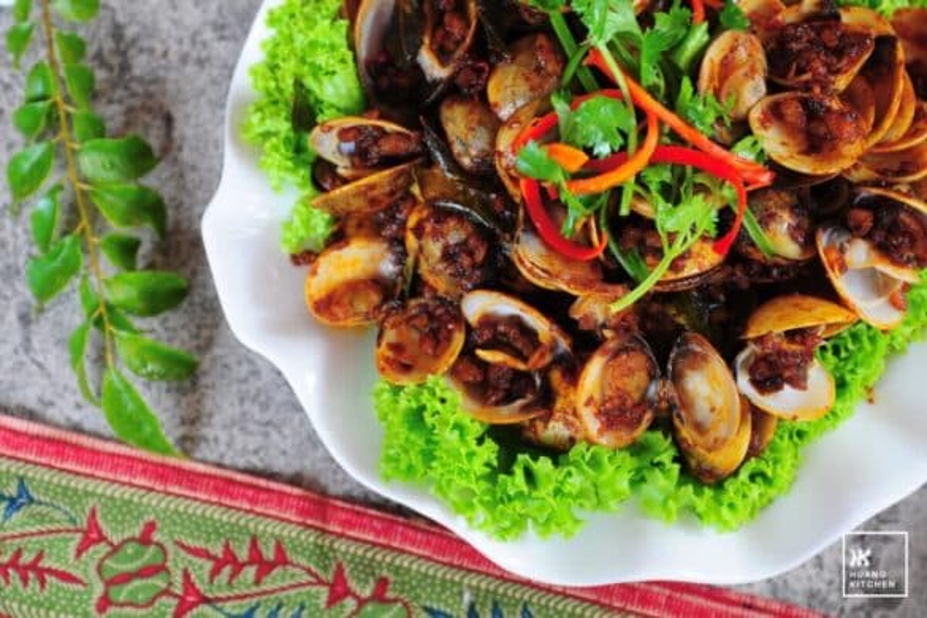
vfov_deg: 18.2
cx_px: 464
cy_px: 309
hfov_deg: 27.0
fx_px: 1931
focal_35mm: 75
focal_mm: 50
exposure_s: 1/60
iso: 160
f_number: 4
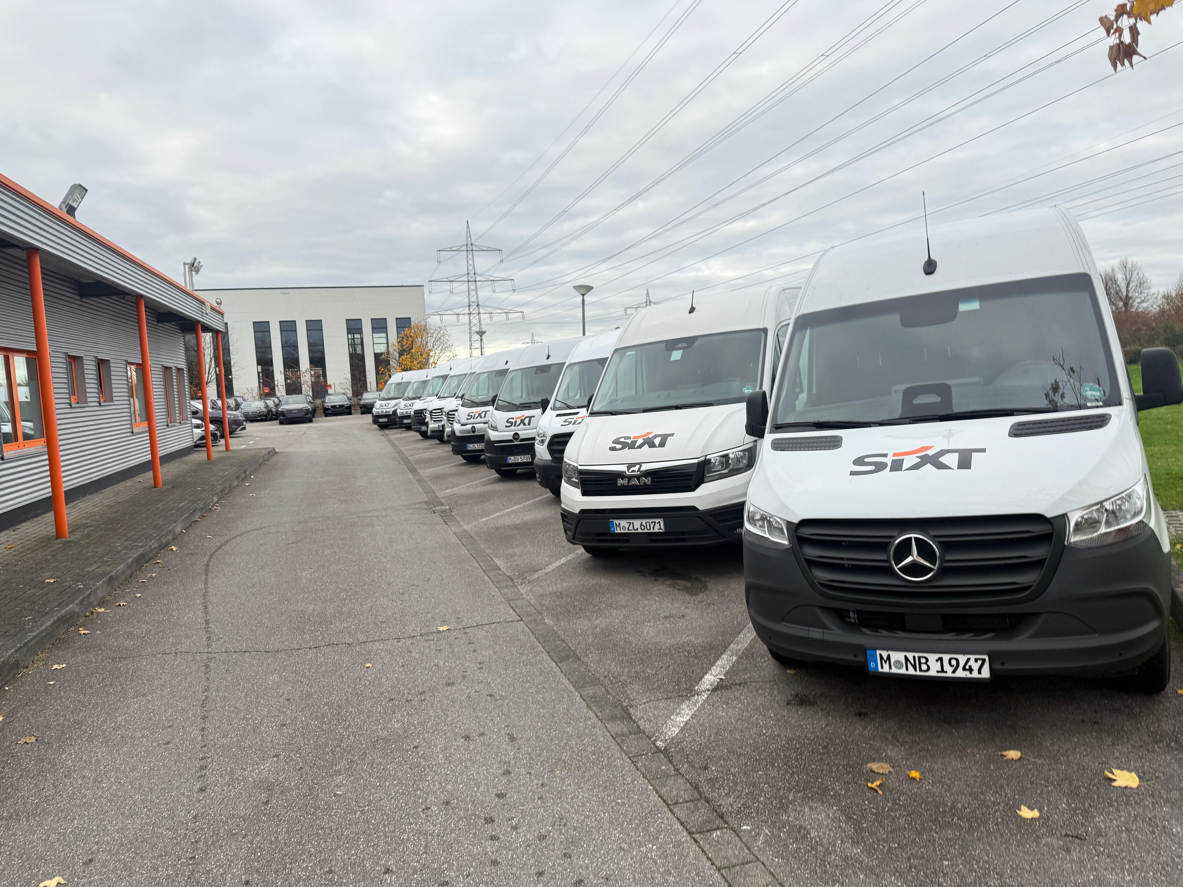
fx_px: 820
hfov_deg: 71.6
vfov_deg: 56.8
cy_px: 444
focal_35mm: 24
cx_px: 592
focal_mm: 6.76
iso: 80
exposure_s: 1/421
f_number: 1.78
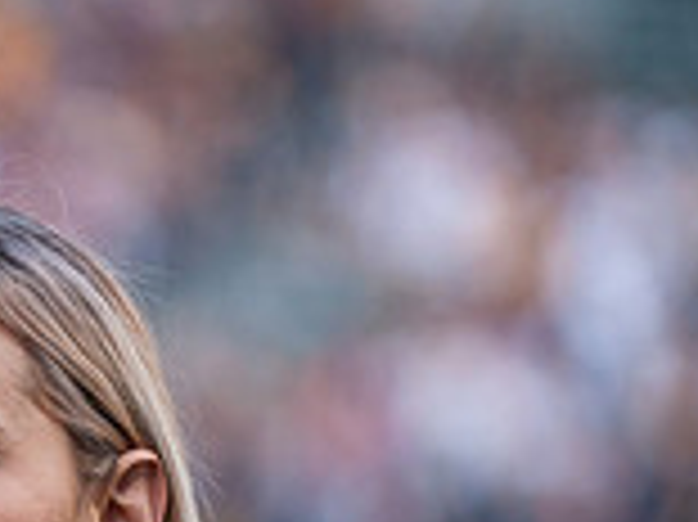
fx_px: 11626
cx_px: -167
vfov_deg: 2.6
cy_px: 806
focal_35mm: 577
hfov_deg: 3.4
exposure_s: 1/400
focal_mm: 160
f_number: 2.8
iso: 250
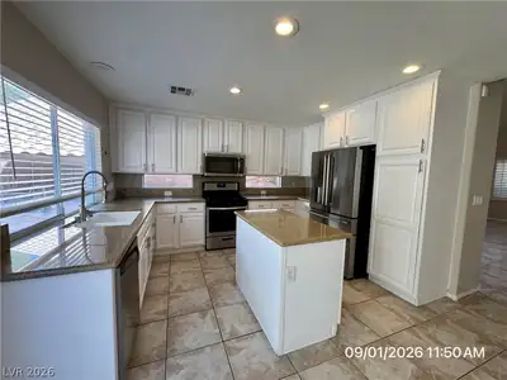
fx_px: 205
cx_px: 254
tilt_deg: -6.1
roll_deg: -2.3
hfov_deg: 102.1
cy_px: 190
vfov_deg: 85.7
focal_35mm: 14
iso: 80
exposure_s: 1/120
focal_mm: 2.22
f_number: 2.2
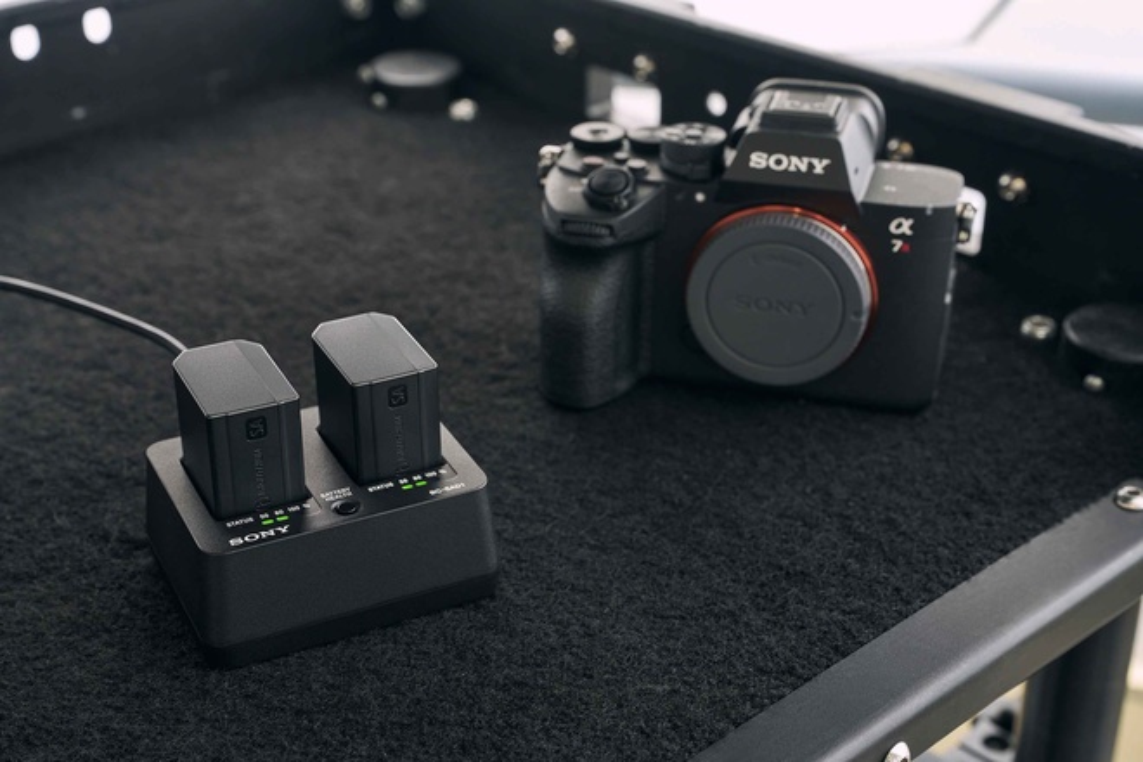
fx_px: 1873
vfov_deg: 23.0
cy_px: 381
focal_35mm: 59
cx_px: 572
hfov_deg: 33.9
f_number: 8
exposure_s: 1/3
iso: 200
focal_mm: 59
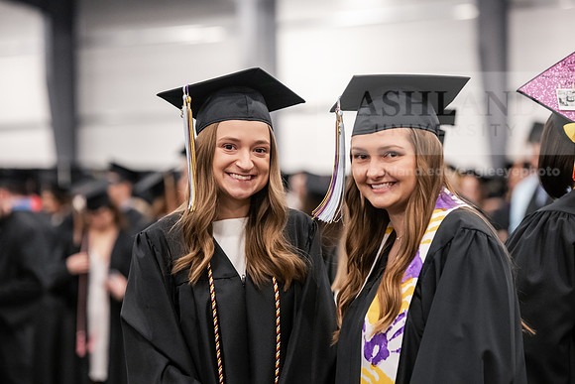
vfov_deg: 11.0
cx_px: 288
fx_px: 1997
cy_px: 192
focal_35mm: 125
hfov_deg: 16.4
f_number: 3.5
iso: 4000
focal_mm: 125
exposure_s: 1/200
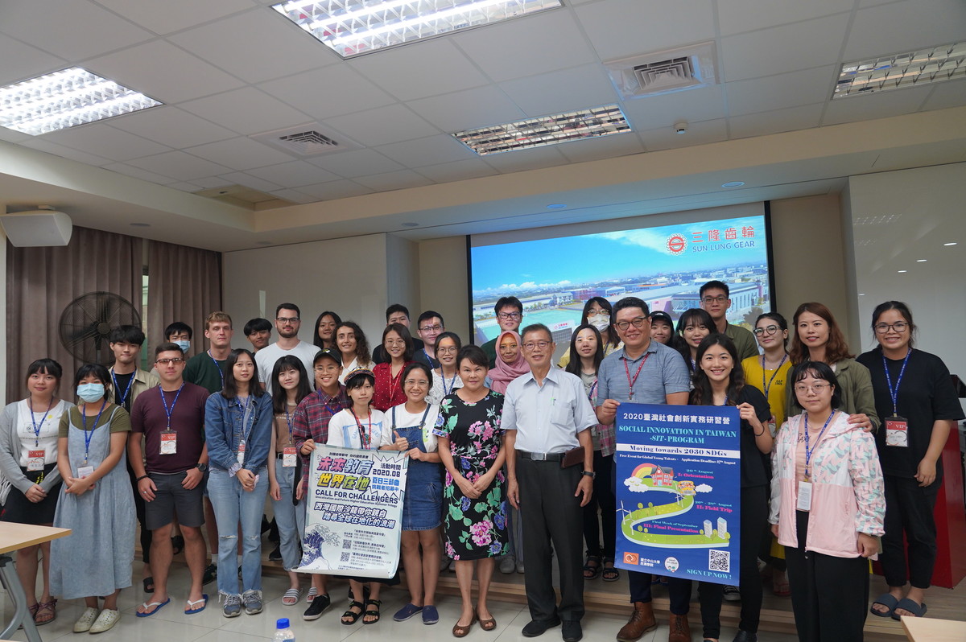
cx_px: 483
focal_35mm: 24
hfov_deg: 73.8
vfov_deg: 53.1
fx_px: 643
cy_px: 321
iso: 1600
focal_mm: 24
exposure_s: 1/160
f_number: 4
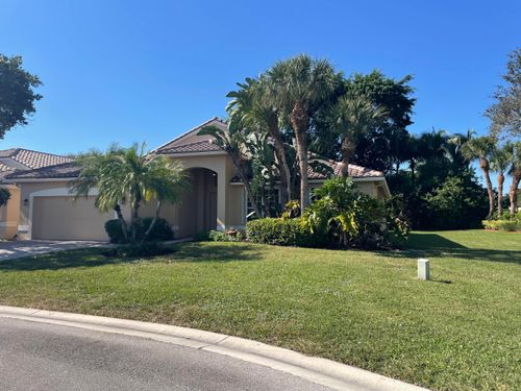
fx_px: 391
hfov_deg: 67.3
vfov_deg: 53.1
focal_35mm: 26
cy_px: 196
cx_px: 260
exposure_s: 1/2817
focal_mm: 4.2
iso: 32
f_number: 1.6
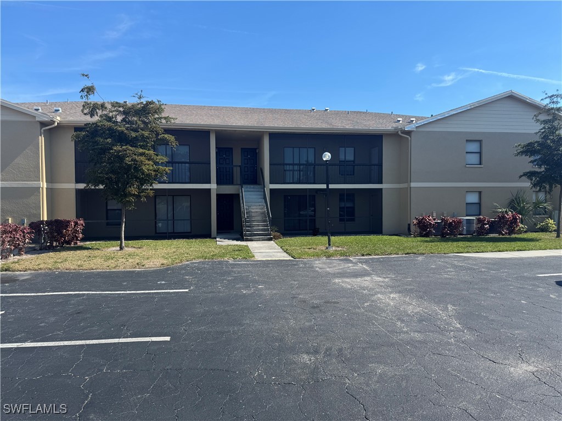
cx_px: 281
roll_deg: -0.1
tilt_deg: -2.9
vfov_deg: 56.8
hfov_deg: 71.6
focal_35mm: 24
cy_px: 210
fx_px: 390
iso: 80
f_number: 1.78
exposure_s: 1/2506
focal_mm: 6.76
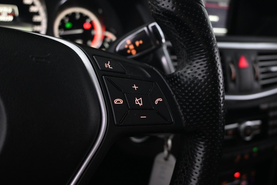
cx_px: 138
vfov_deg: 43.6
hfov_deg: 61.9
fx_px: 231
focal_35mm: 30
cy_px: 92
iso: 1600
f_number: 3.8
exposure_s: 1/10
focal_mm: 20
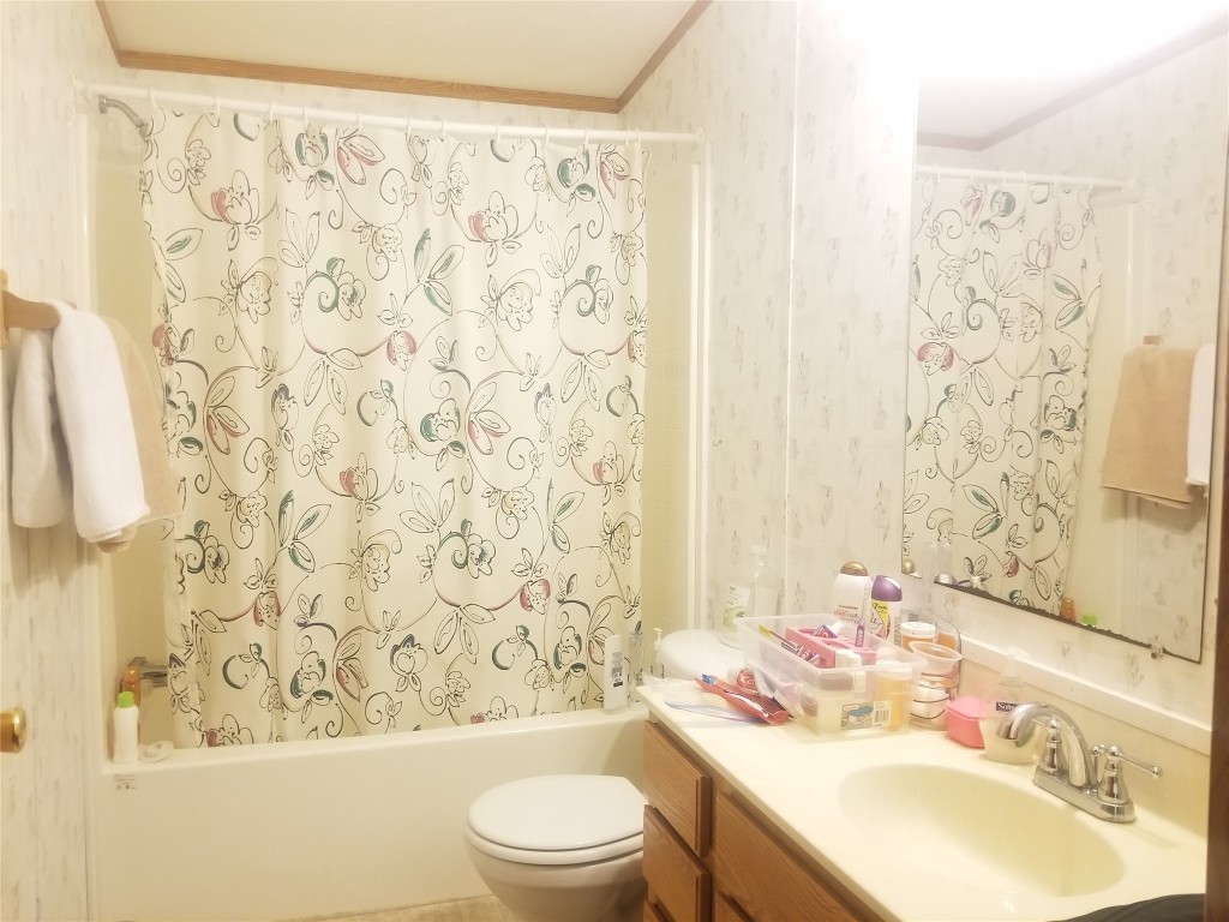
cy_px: 461
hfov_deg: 67.3
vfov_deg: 53.1
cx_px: 614
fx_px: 923
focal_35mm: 26
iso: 200
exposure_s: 1/11
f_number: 1.7
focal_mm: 4.25
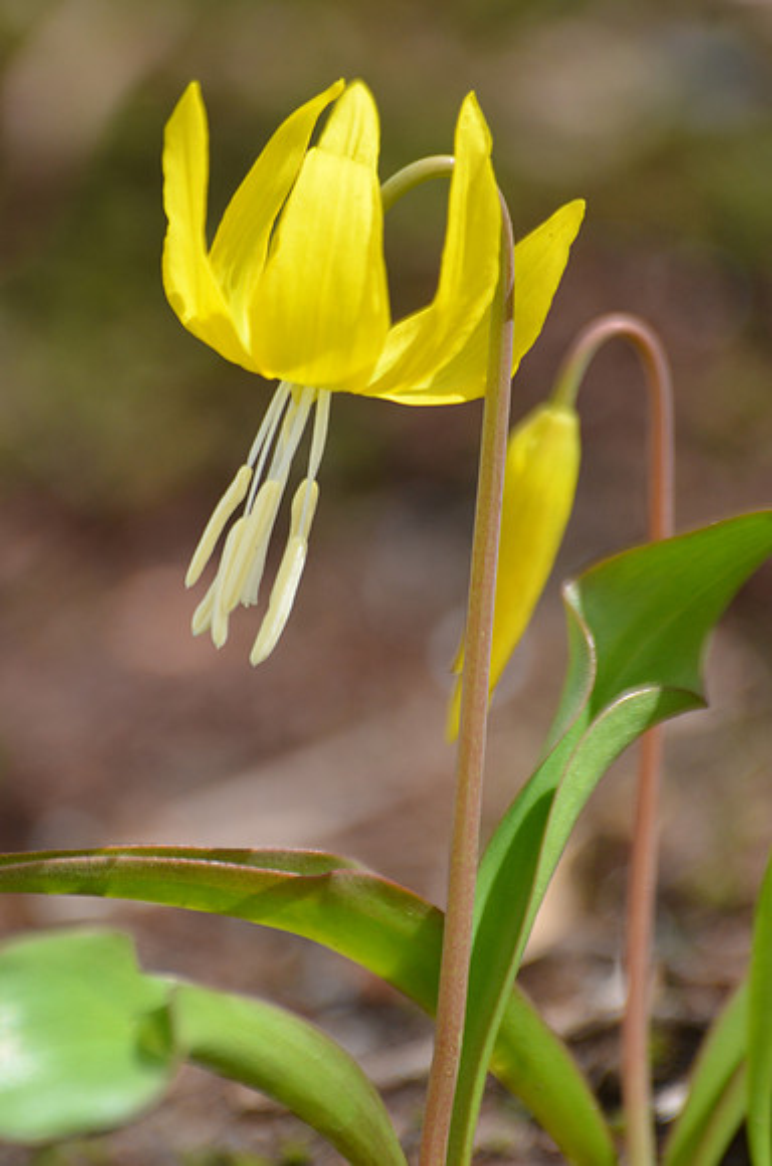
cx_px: 386
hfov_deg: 3.0
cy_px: 583
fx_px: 14544
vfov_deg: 4.6
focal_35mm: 450
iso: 400
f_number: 5.6
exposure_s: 1/1600
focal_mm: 300
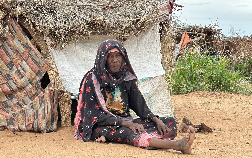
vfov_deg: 15.9
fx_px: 563
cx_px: 126
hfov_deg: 25.2
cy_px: 79
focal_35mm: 82
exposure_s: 1/161
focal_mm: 9
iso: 32
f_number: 2.8
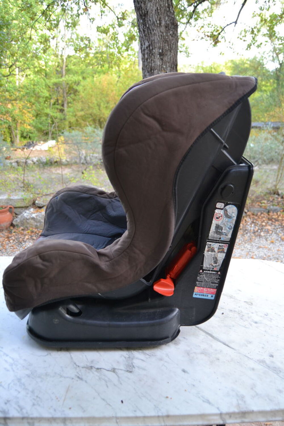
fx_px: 319
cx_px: 142
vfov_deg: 67.4
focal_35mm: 27
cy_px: 213
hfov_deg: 47.9
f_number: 4
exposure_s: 1/60
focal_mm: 18
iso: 400
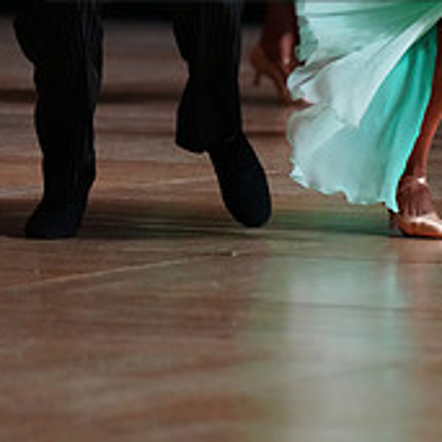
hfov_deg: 3.0
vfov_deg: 3.0
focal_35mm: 578
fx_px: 8350
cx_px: 402
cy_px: -83
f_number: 4
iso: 4000
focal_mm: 200
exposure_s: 1/400
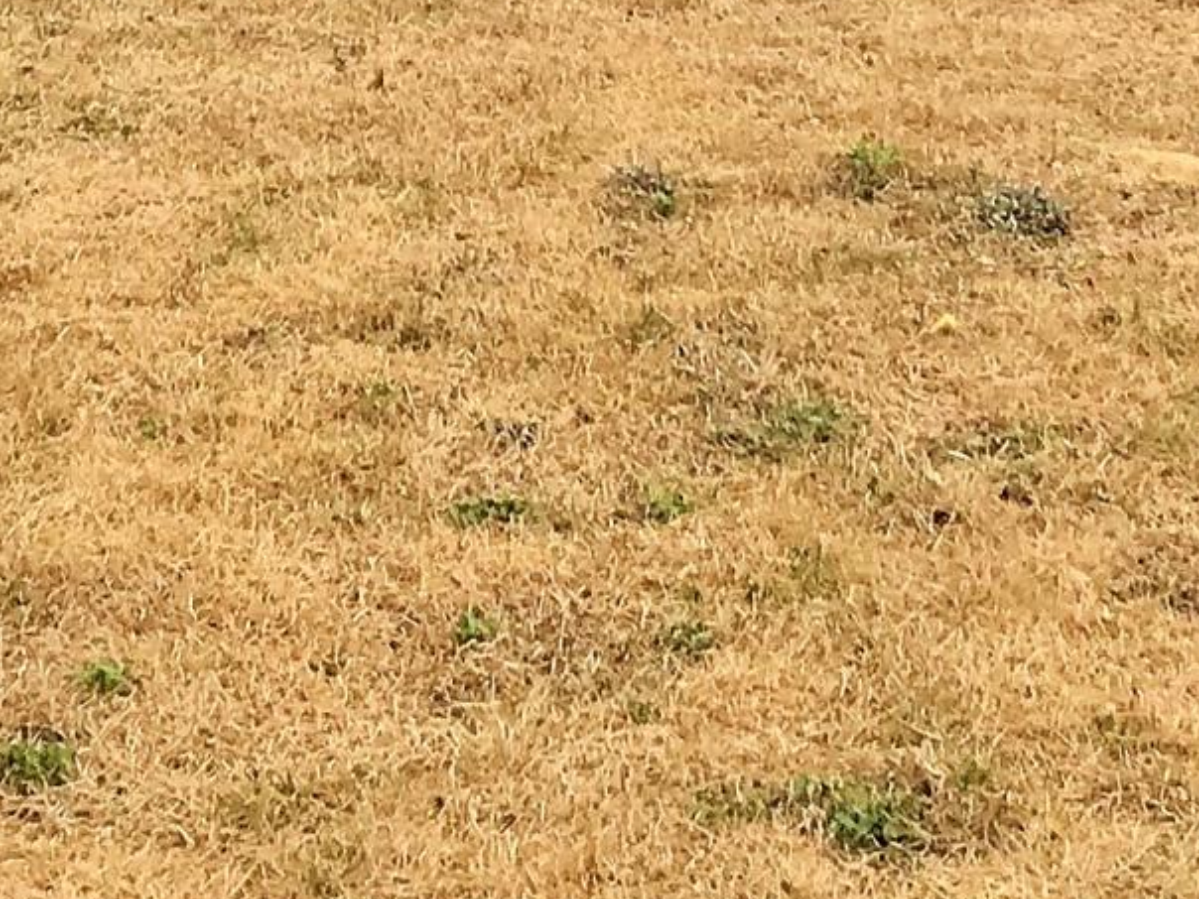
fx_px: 4815
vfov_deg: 10.1
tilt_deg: -8.4
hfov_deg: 14.1
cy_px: -683
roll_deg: +3.9
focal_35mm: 139
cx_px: 262
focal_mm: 3.99
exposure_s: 1/2817
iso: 20
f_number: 1.8
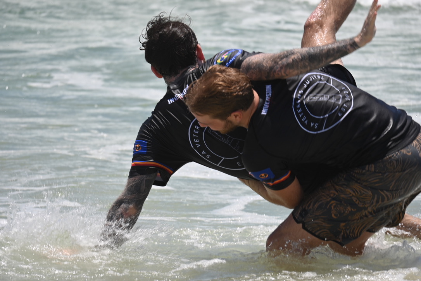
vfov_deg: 4.4
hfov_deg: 6.5
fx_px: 3683
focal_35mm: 315
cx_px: 210
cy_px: 140
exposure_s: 1/800
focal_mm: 210
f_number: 7.1
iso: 100
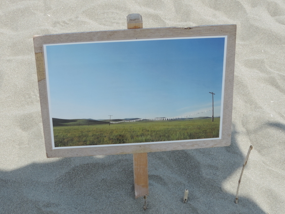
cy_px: 102
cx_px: 139
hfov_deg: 19.6
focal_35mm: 100
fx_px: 823
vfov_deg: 14.8
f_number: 4
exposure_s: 1/500
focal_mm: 15.1
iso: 80
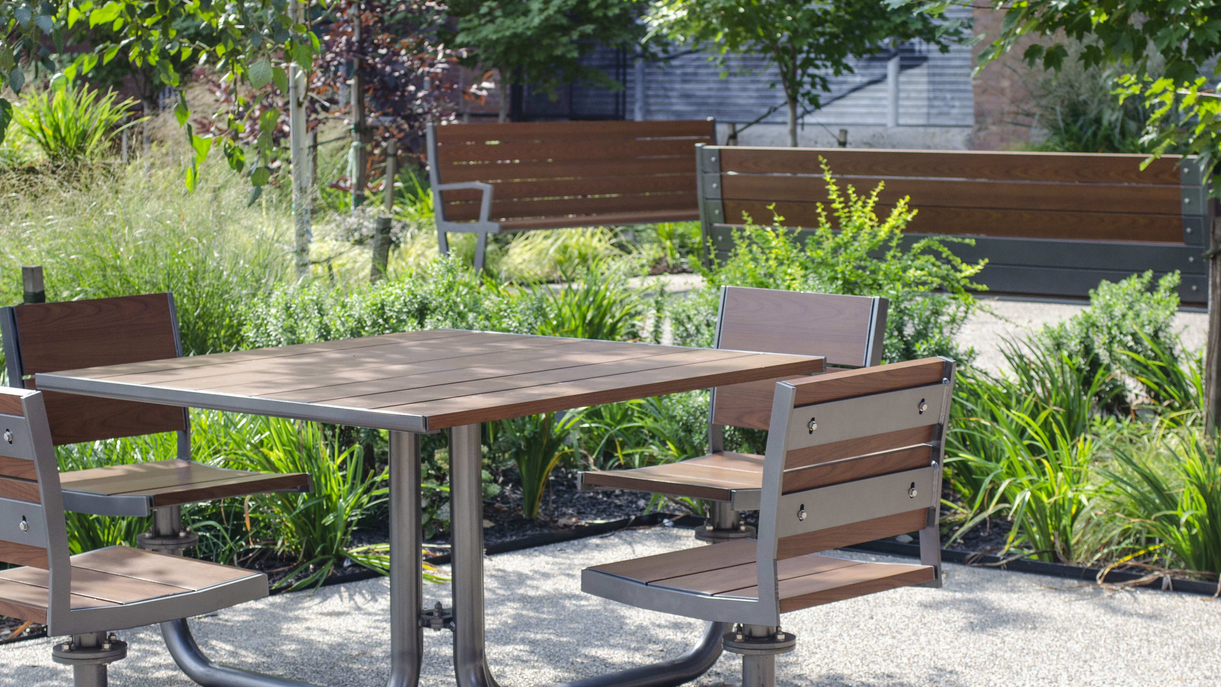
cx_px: 590
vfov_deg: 12.4
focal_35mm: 98
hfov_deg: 21.8
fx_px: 3173
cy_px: 381
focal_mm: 46
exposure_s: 1/160
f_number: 6.3
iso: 200
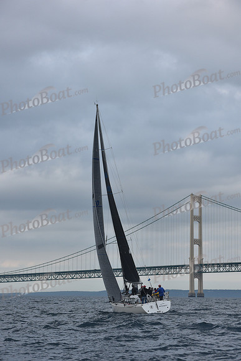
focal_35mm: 100
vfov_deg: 20.4
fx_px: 1003
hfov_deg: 13.7
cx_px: 120
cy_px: 180
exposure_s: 1/800
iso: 400
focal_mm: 100
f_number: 8
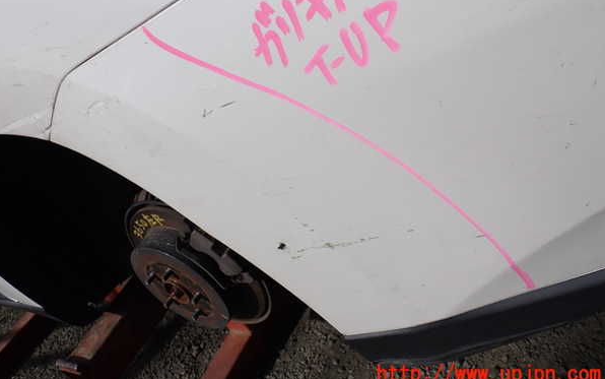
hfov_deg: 59.6
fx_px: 528
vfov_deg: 39.4
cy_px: 159
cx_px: 301
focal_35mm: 32
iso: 100
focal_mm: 5.4
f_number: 9
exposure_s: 1/320
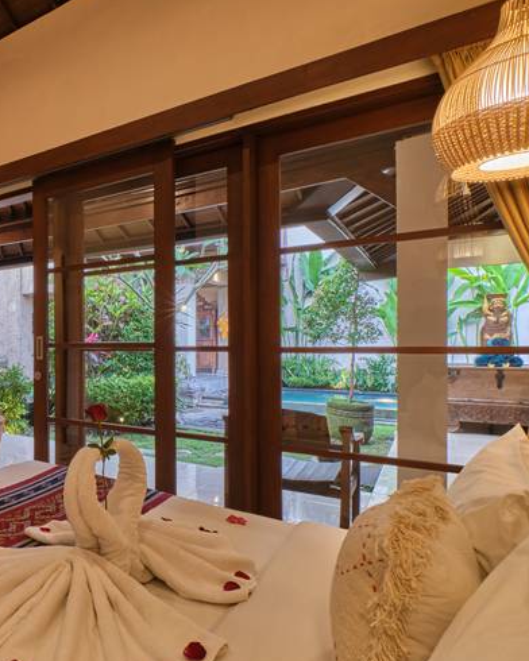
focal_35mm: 23
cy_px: 347
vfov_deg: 72.5
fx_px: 450
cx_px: 12
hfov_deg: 50.5
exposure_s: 3
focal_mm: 10
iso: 160
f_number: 16
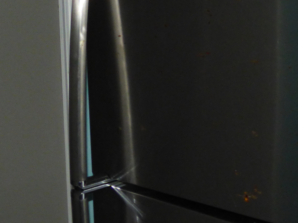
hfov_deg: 24.4
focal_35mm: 75
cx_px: 318
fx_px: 646
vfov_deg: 18.9
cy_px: -17
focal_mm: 5.29
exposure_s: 1/60
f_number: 3.3
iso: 400
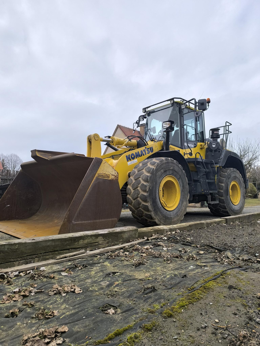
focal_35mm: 23
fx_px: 230
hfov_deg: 58.9
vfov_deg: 73.9
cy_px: 173
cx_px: 130
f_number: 1.65
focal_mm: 6.14
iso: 50
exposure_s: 1/625
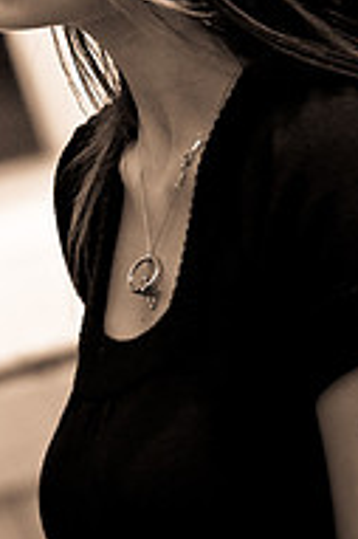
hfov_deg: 2.9
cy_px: 17
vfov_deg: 4.3
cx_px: -361
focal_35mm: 479
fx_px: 7150
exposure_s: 1/4000
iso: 400
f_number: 2.8
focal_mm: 105
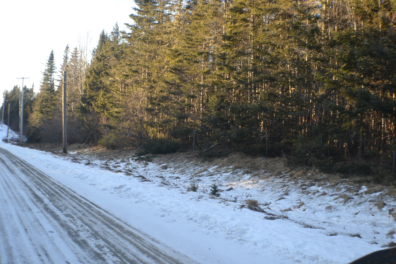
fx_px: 561
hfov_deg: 38.9
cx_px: 198
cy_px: 132
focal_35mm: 51
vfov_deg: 26.5
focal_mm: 34
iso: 200
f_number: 5.6
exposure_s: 1/125
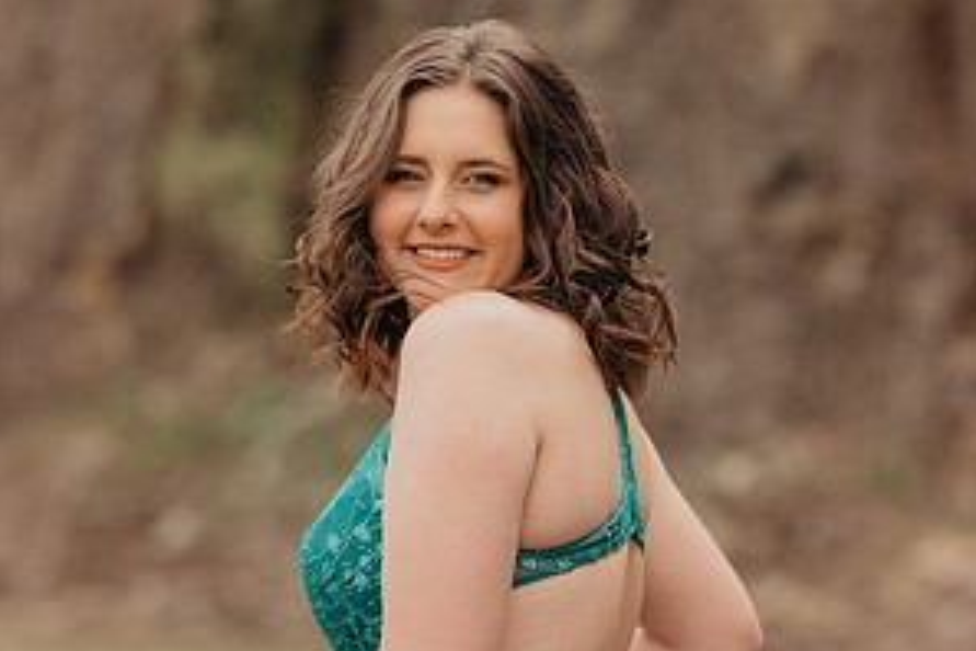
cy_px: 210
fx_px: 4310
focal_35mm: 159
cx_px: 488
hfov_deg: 12.9
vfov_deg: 8.6
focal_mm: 105
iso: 200
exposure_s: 1/1250
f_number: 2.8
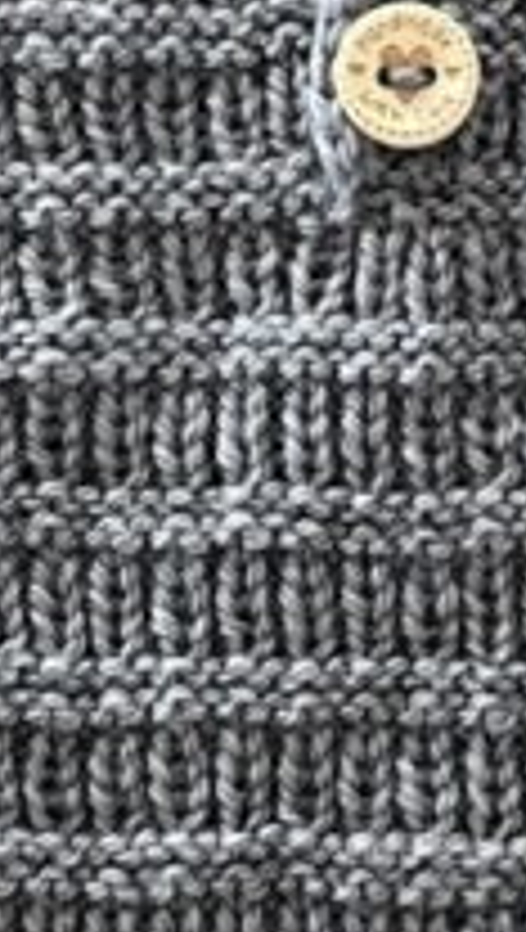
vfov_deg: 15.3
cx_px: 661
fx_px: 3459
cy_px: 392
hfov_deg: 8.6
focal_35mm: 140
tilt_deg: -77.6
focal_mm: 5.1
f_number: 1.6
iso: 125
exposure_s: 1/67
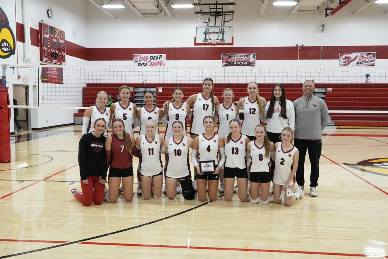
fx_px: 356
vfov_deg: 40.0
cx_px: 194
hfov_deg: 57.2
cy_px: 130
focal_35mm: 33
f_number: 5.6
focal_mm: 22
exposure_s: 1/200
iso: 3200
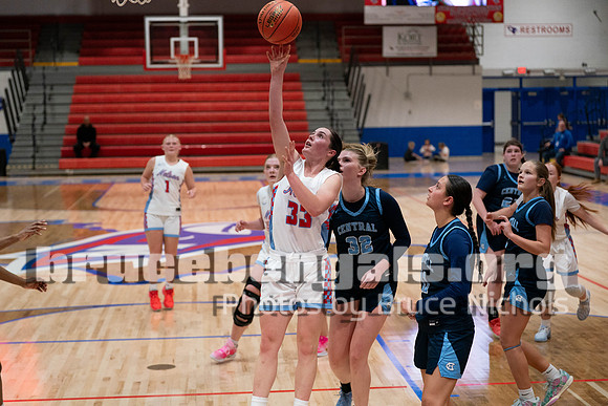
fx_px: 1182
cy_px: 203
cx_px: 304
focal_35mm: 70
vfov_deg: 19.5
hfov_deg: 28.8
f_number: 2.8
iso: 4000
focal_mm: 70
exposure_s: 1/1000
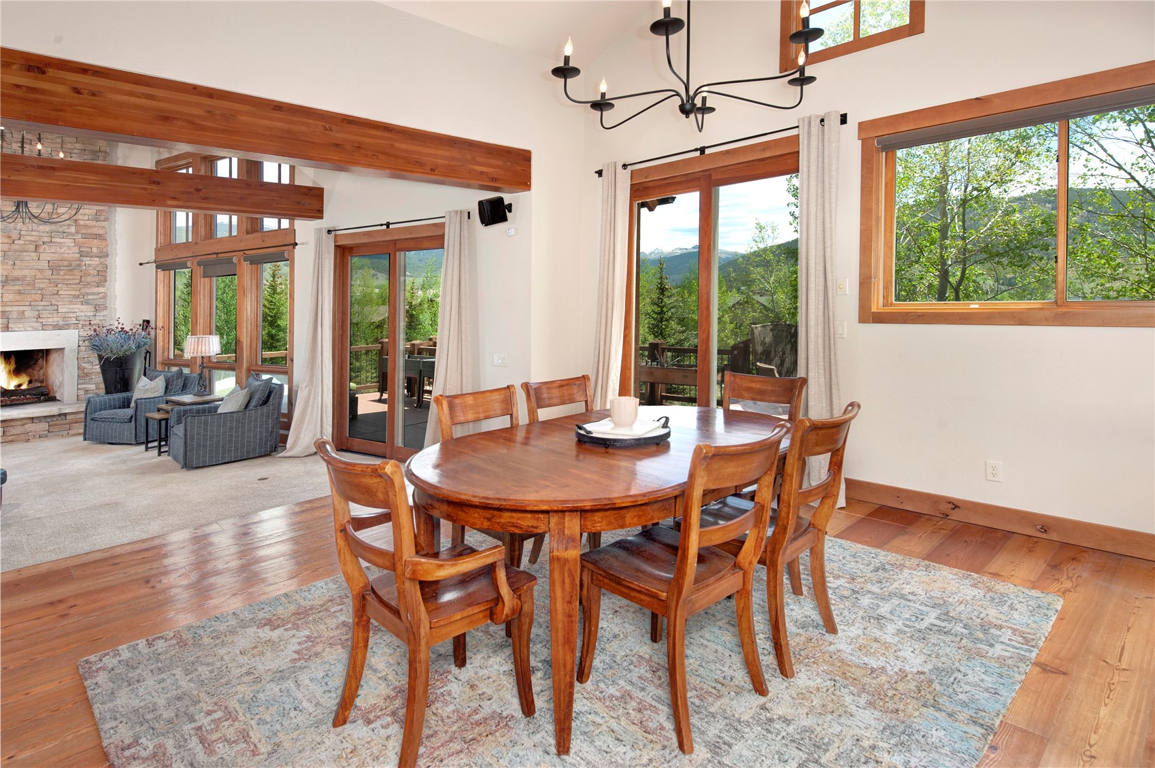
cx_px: 578
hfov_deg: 87.0
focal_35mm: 19
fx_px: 609
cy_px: 384
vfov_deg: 64.5
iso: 250
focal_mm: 19
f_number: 8
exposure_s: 1/200
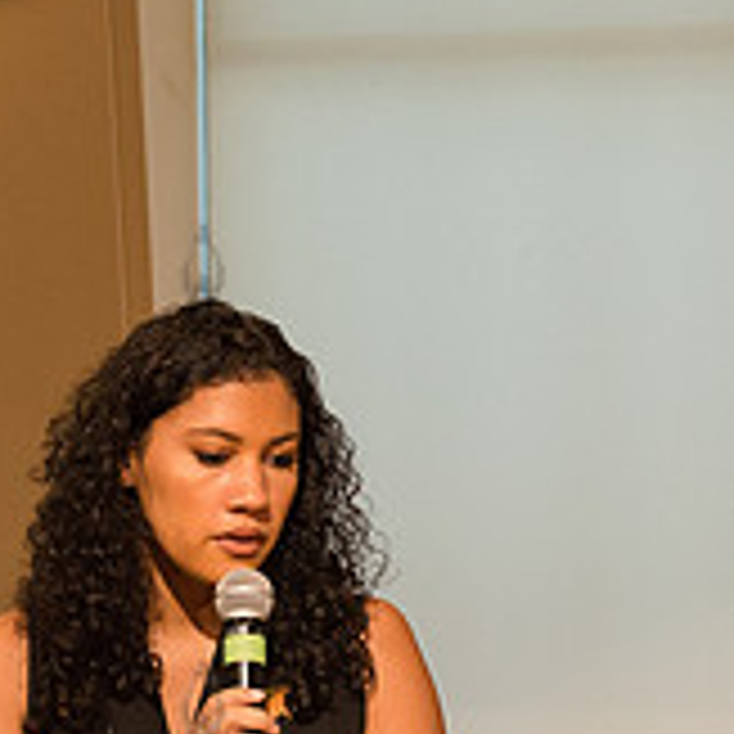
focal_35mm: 157
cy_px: 736
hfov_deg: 11.1
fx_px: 3766
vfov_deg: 11.0
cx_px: 198
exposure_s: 1/320
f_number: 4
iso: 2500
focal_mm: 52
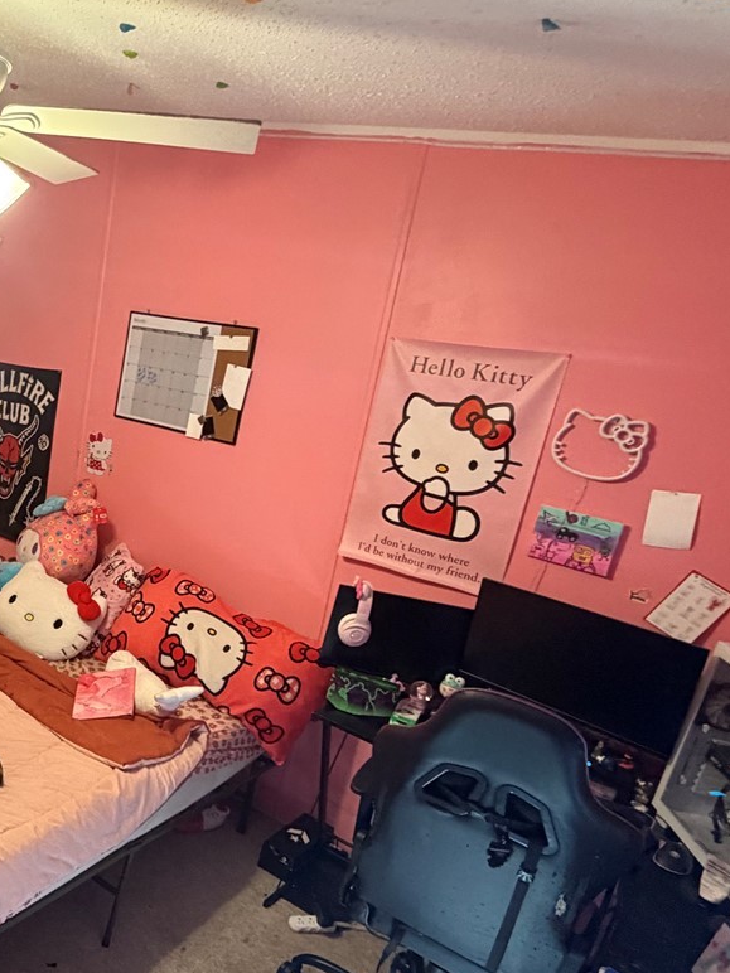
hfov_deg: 42.1
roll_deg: -5.3
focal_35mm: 29
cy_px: 550
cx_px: 9
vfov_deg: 61.4
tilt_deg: -17.3
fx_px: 815
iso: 500
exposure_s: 1/60
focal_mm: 2.22
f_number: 2.2
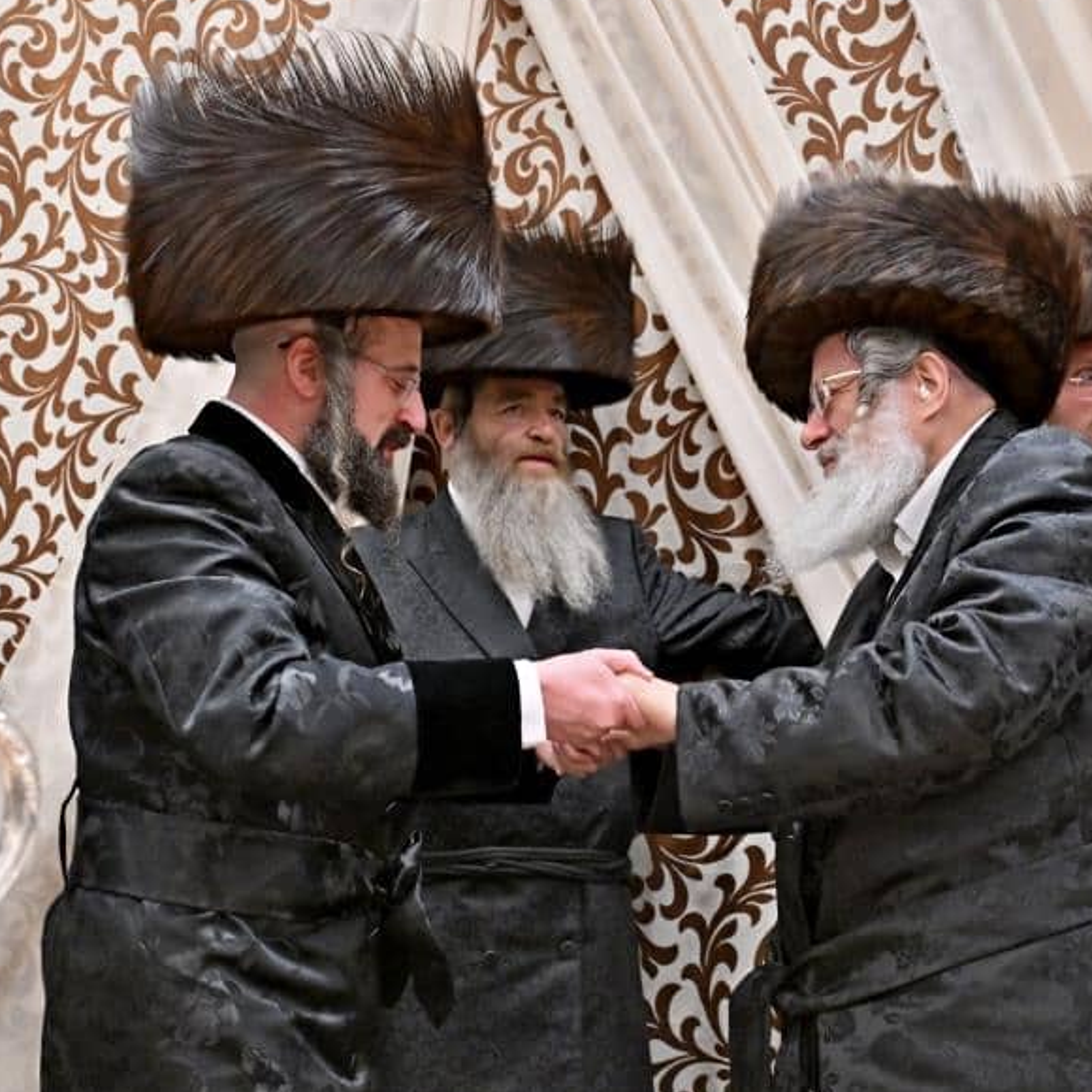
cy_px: 464
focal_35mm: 51
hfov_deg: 33.3
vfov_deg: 33.3
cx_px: 657
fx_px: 1820
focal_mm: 34
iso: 1600
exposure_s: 1/250
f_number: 4
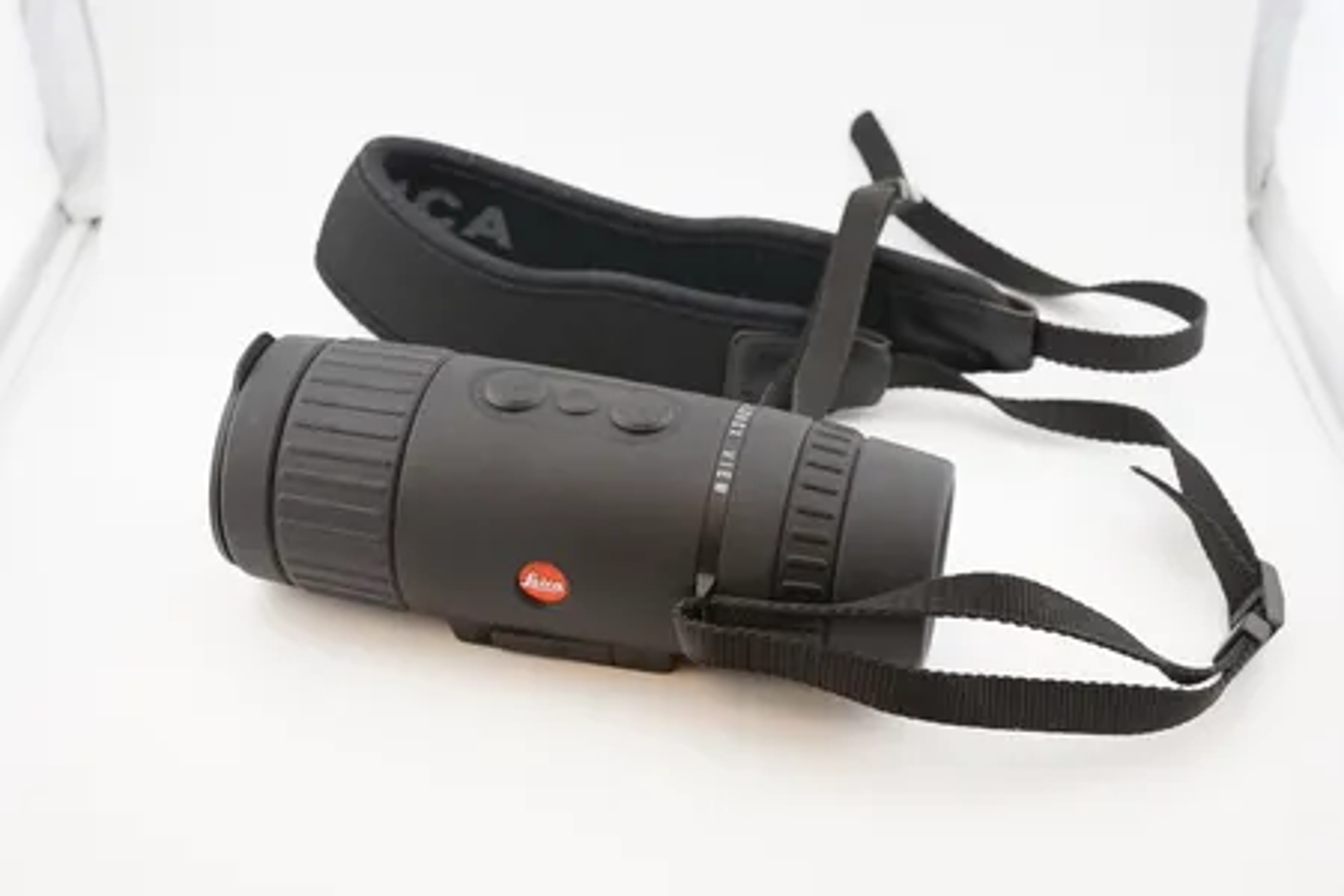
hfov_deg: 39.6
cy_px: 448
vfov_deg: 27.0
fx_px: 1867
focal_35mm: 50
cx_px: 672
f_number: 9
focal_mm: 50
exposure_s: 1/40
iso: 400
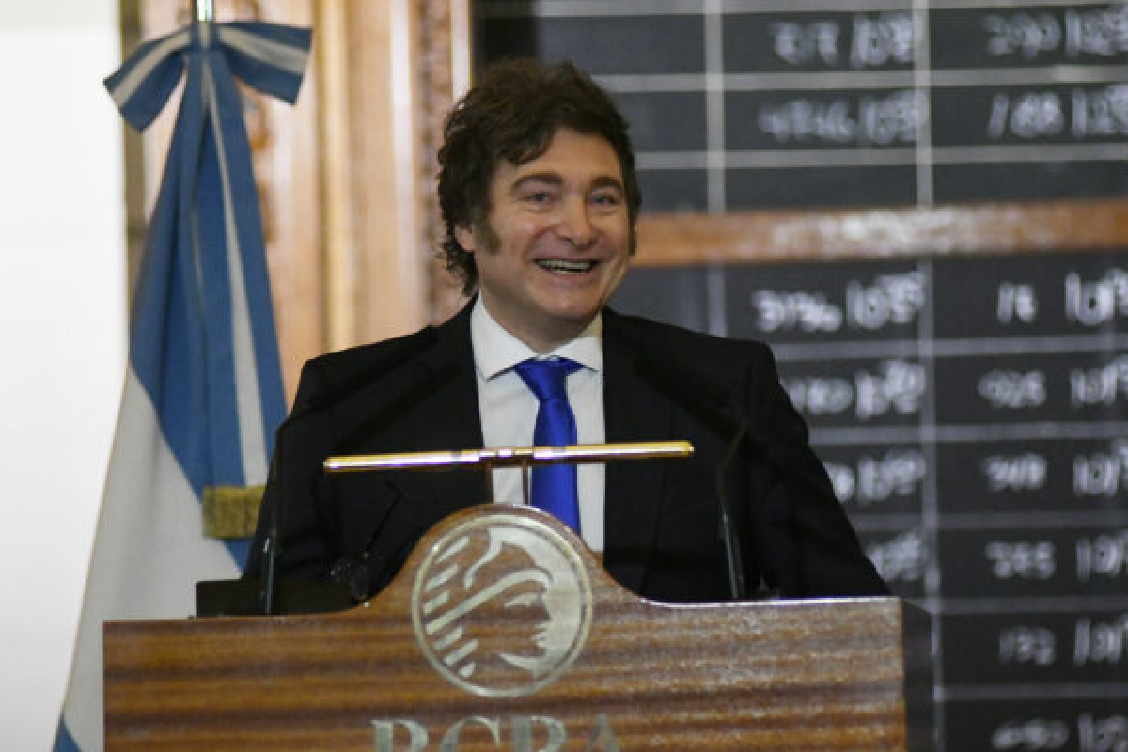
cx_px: 616
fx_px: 8854
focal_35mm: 283
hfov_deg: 7.3
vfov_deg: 4.9
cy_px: 449
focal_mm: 155
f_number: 2.8
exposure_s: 1/320
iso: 5000
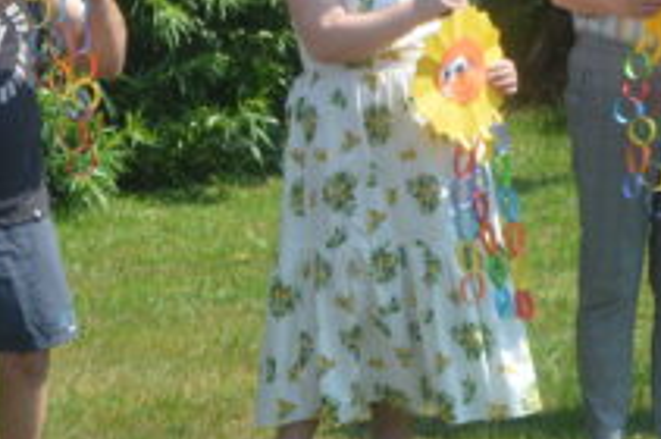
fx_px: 3196
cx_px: 147
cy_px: 143
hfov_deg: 11.8
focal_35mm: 174
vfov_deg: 7.8
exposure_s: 1/250
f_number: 8
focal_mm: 25
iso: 180
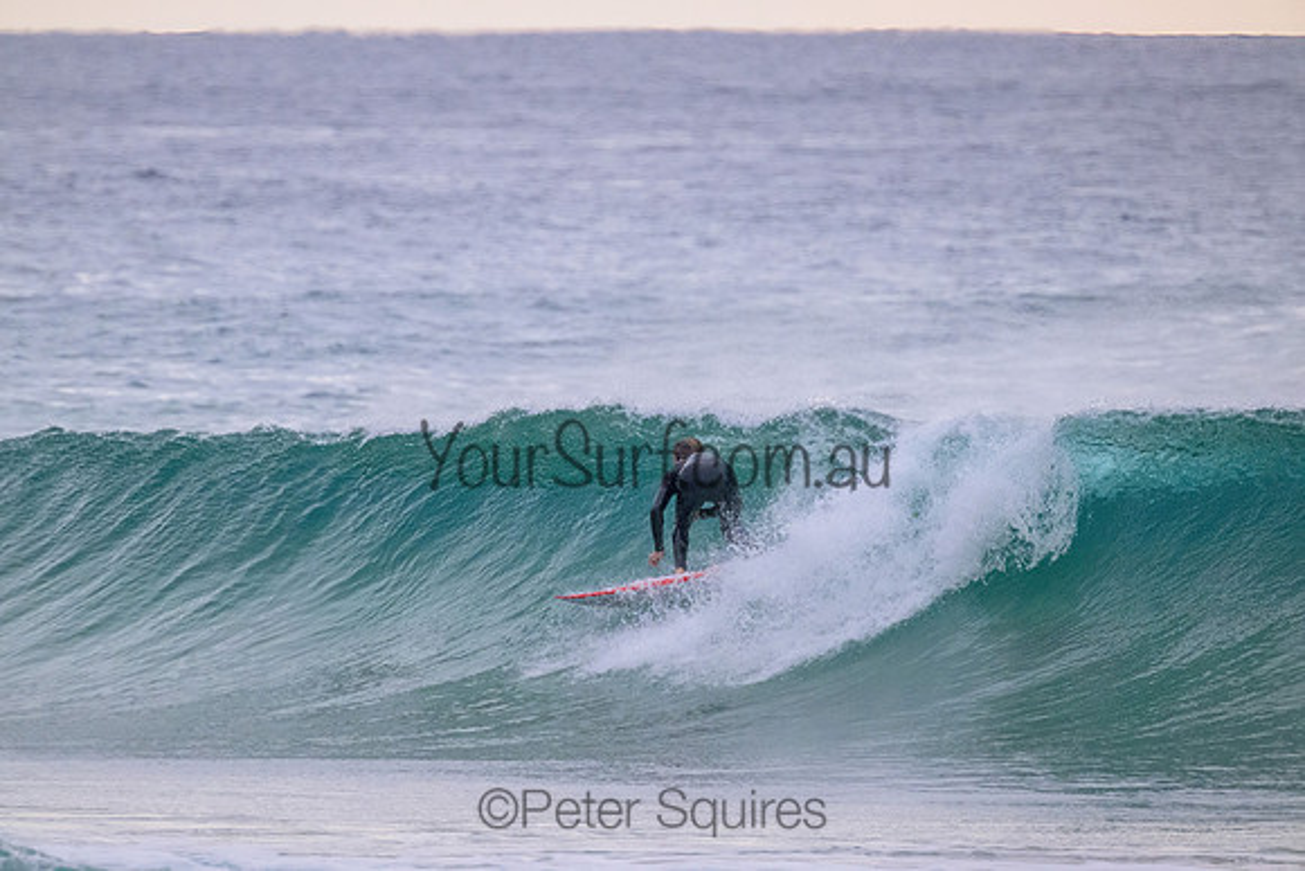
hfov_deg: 2.6
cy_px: 436
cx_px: 652
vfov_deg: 1.7
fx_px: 29005
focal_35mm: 800
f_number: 11
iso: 7200
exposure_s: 1/320
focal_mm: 800
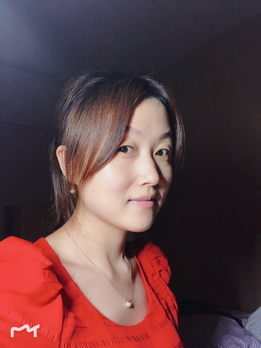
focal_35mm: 32
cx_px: 130
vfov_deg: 56.8
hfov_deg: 44.2
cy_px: 174
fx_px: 321
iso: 125
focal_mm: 2.87
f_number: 2.2
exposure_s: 1/30
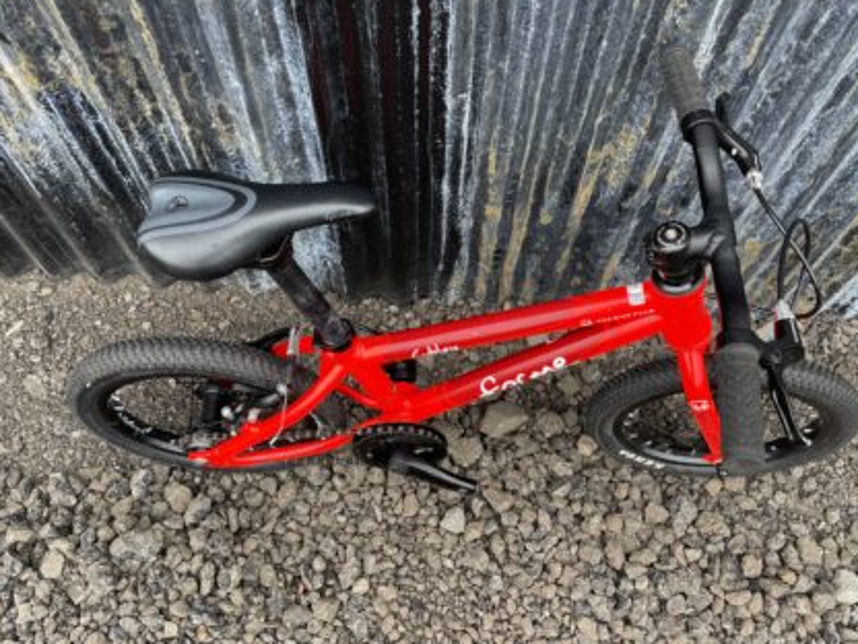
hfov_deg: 59.9
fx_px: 744
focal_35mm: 30
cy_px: 316
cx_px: 452
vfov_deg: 46.8
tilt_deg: -63.2
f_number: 1.6
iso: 32
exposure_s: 1/127
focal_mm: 4.2
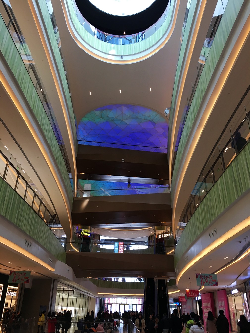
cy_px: 166
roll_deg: -0.8
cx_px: 125
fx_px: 279
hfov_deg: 48.2
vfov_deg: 61.7
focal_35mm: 29
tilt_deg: +27.9
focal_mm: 4.15
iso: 25
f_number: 2.2
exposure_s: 1/33
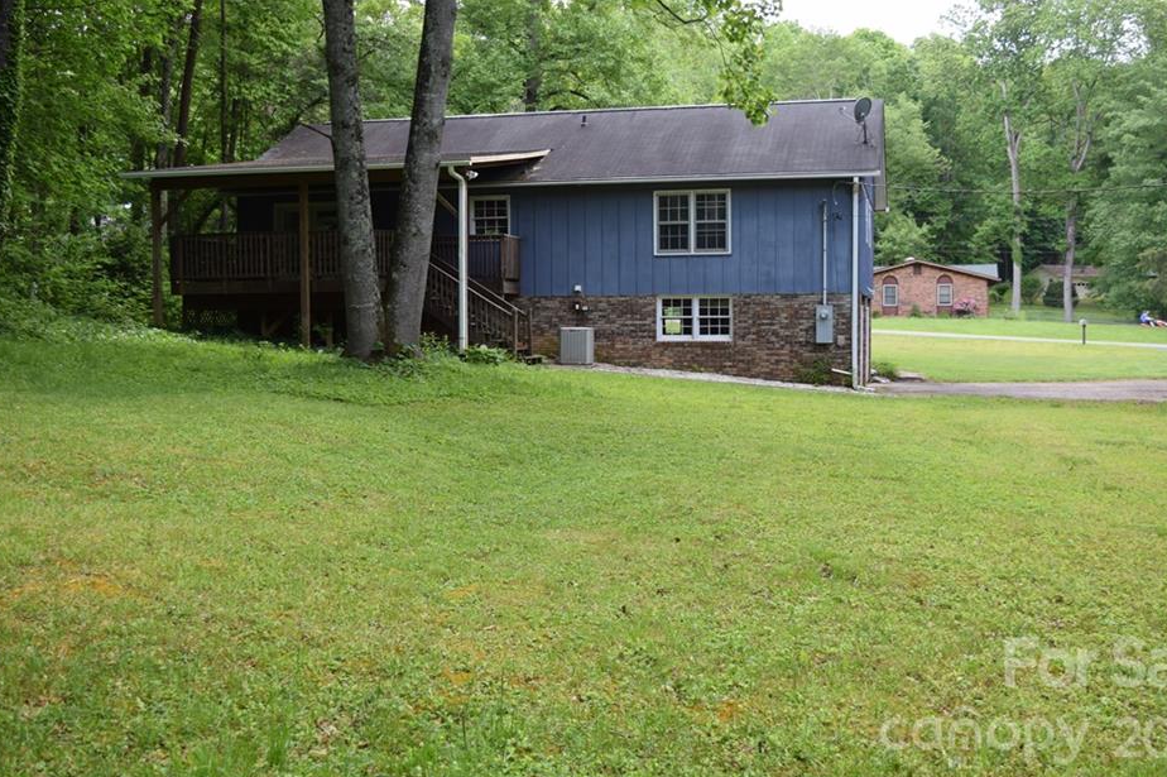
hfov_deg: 46.9
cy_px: 389
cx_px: 611
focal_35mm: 42
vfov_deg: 32.2
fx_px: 1346
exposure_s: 1/100
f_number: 5
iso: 400
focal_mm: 25
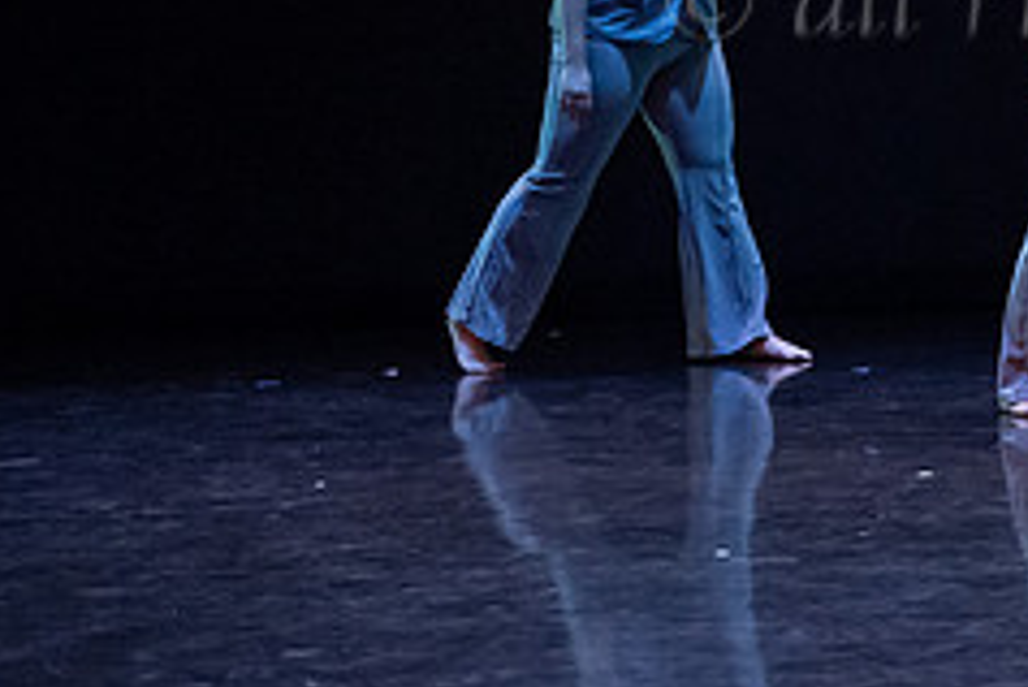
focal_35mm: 205
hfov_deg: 9.9
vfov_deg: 6.7
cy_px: -48
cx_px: 1205
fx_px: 5857
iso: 4000
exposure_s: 1/320
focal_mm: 75
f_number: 3.5
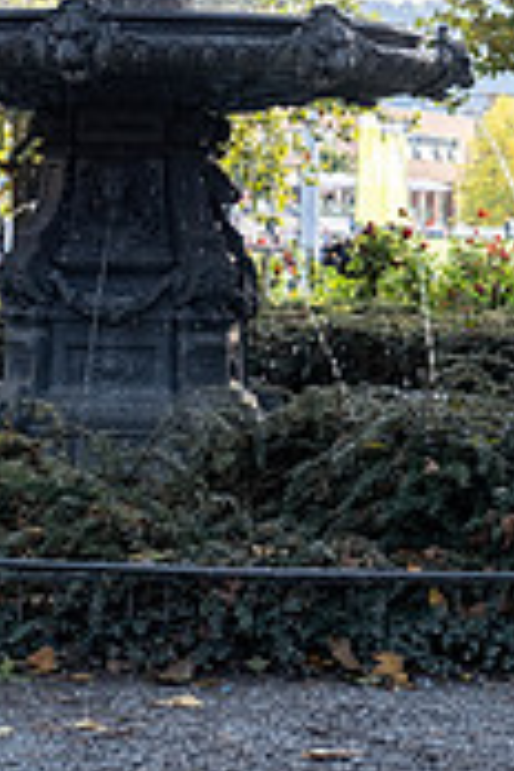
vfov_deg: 16.0
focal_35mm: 124
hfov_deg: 11.0
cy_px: -80
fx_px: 2655
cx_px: 151
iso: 320
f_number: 3.2
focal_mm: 32.1
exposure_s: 1/170
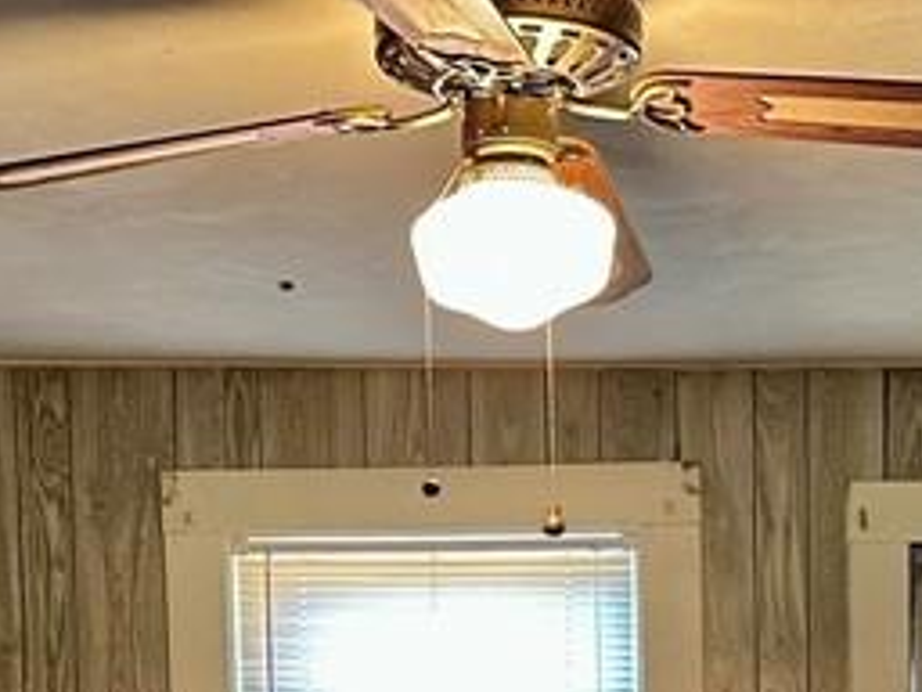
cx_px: 565
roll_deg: +0.6
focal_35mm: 96
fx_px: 2557
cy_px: 1006
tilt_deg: -3.6
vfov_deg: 14.5
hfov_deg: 20.4
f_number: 1.78
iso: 500
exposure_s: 1/60
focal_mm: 6.86
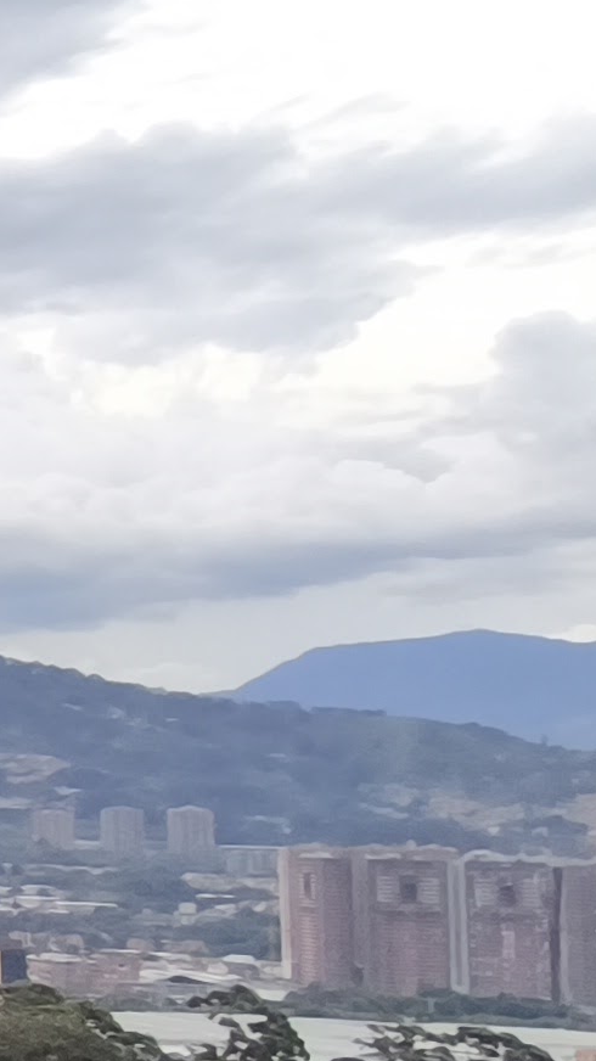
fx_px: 2109
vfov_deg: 28.1
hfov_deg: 8.1
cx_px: -1812
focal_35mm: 75
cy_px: 670
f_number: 2.2
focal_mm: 1.91
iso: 50
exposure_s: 1/449
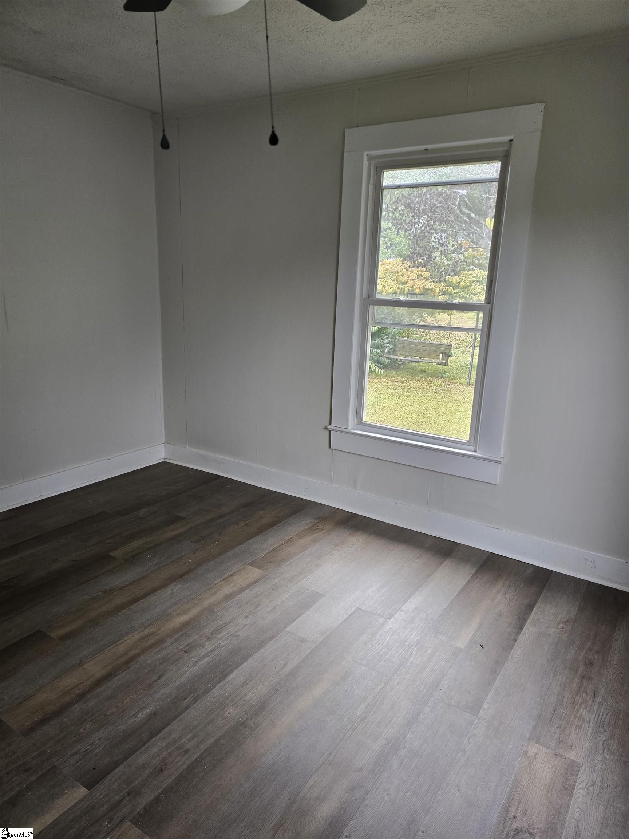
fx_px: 557
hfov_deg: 58.9
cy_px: 420
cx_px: 314
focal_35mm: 23
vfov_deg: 73.9
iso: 125
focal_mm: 6.3
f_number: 1.7
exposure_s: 1/180
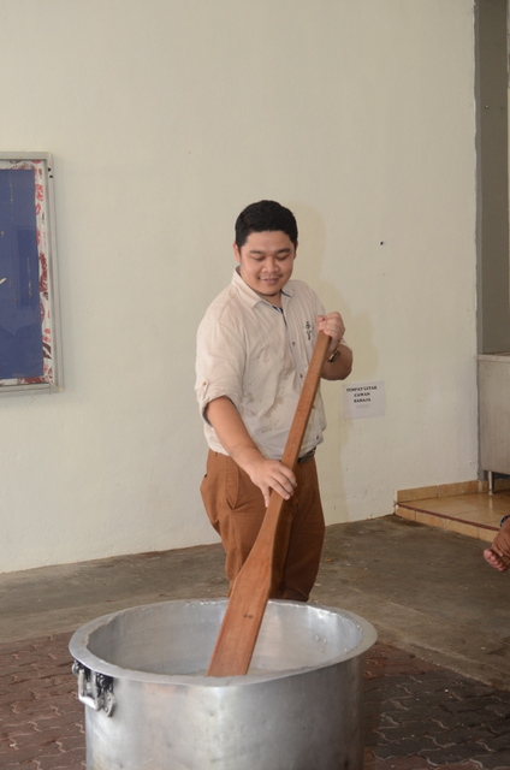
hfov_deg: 23.7
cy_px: 385
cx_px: 255
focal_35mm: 57
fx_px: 1216
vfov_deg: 35.1
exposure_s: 1/100
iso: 800
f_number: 4
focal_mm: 38
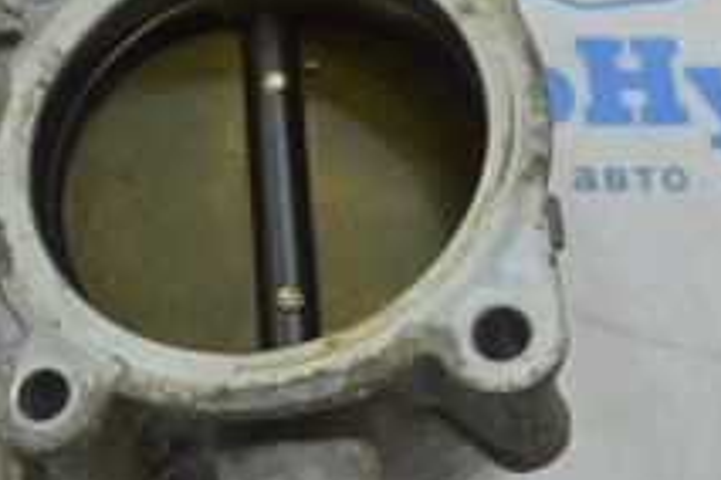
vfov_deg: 13.8
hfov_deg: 20.4
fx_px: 1983
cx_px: 142
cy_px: 191
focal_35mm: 99
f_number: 5.6
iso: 400
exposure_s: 1/40
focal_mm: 22
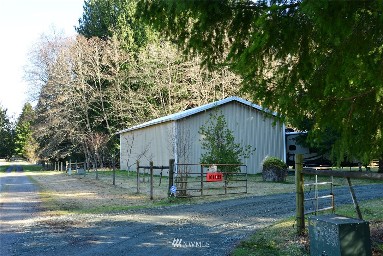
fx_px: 426
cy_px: 128
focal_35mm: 40
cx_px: 192
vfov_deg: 33.4
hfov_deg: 48.4
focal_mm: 40
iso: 400
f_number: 8
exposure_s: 1/125
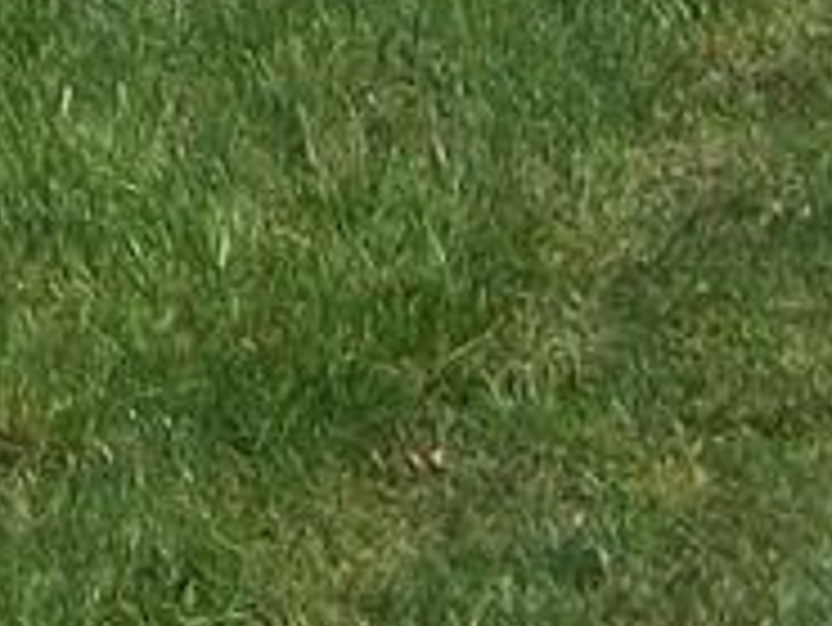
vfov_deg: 6.0
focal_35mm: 221
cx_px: -1817
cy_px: -1504
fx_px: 5315
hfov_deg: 7.6
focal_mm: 5.7
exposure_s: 1/400
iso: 80
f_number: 5.5
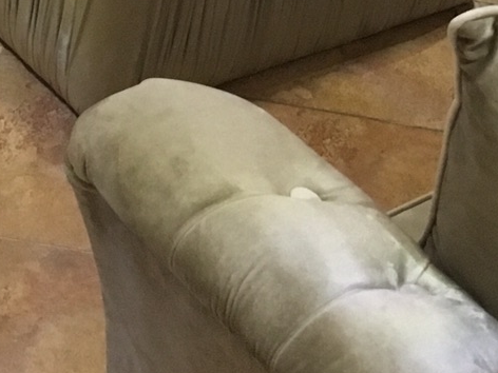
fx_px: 1698
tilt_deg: -21.1
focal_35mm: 118
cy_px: -256
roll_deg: -12.5
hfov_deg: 16.5
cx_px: 442
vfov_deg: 11.8
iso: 200
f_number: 2.2
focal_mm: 4.15
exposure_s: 1/15
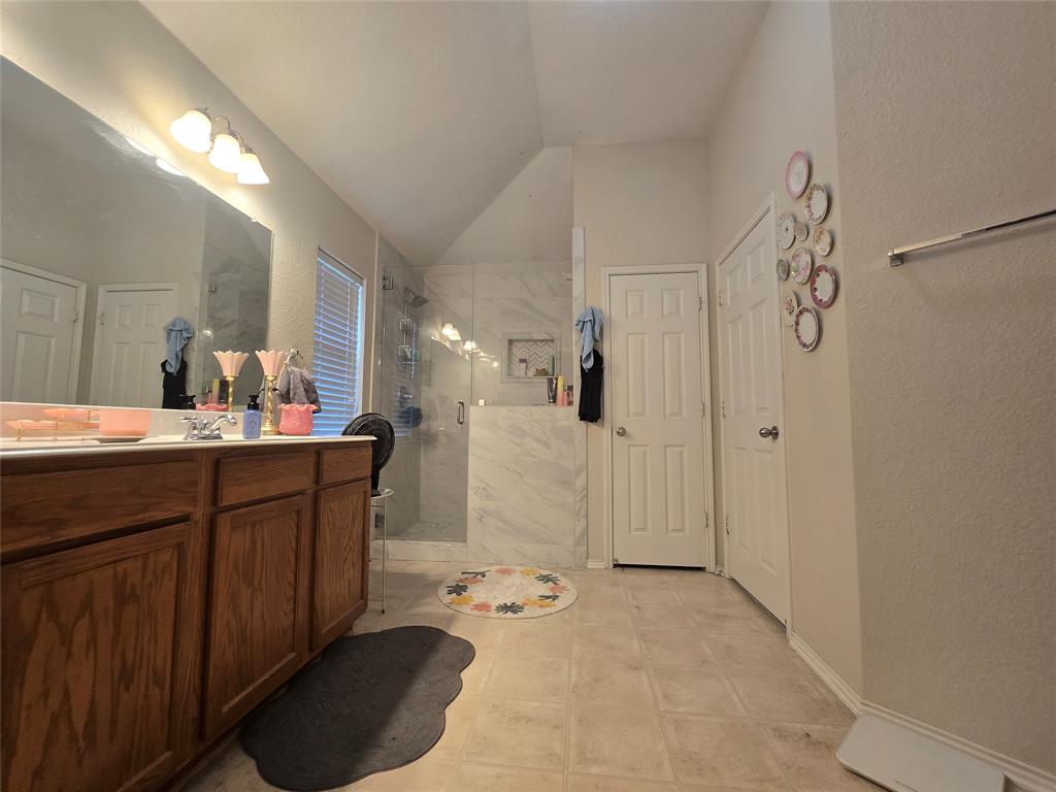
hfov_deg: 106.2
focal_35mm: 13
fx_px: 397
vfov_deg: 89.9
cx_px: 528
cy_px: 396
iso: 100
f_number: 2.2
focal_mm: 2.2
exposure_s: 1/60
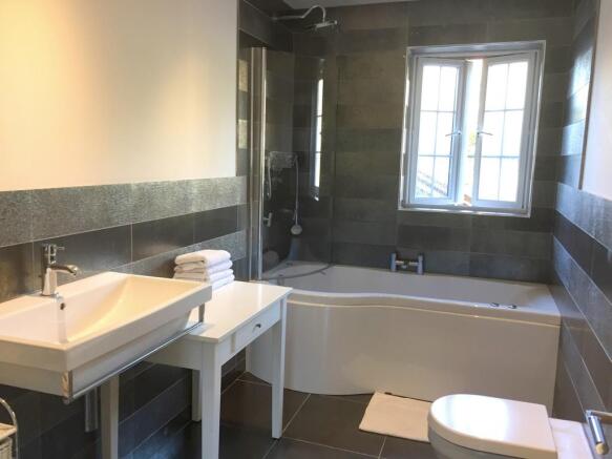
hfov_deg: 61.7
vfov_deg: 48.2
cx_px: 306
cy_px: 230
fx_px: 513
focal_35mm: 29
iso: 125
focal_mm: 4.15
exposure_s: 1/33
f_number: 2.2
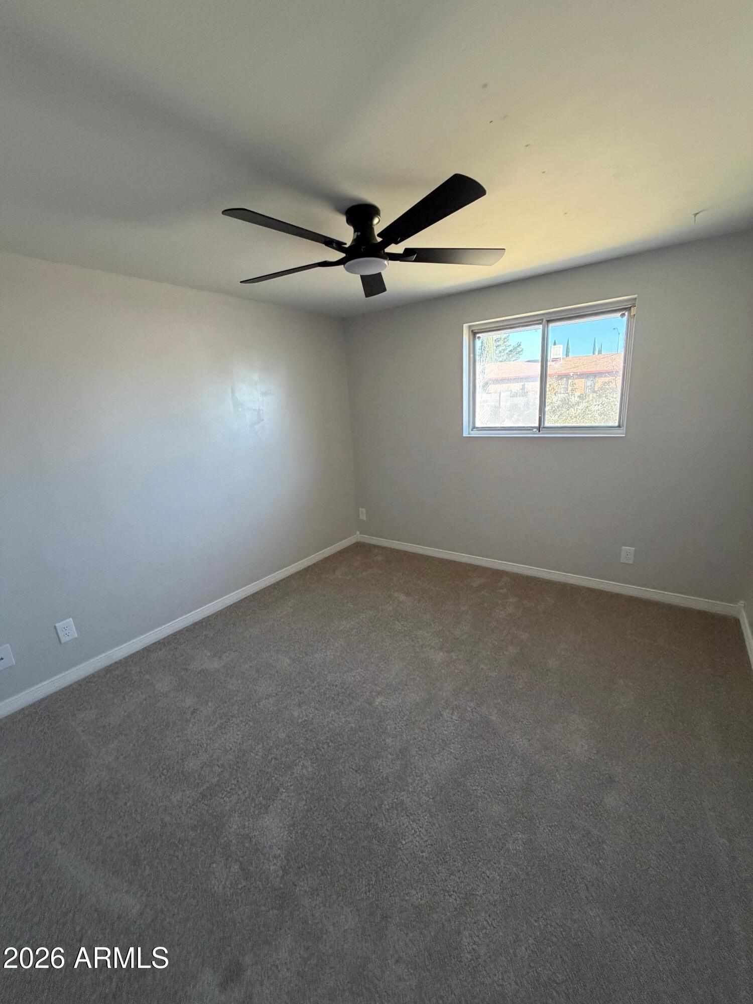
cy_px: 502
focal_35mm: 14
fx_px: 406
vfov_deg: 102.1
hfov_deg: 85.7
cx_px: 376
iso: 320
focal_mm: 2.22
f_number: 2.2
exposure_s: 1/62
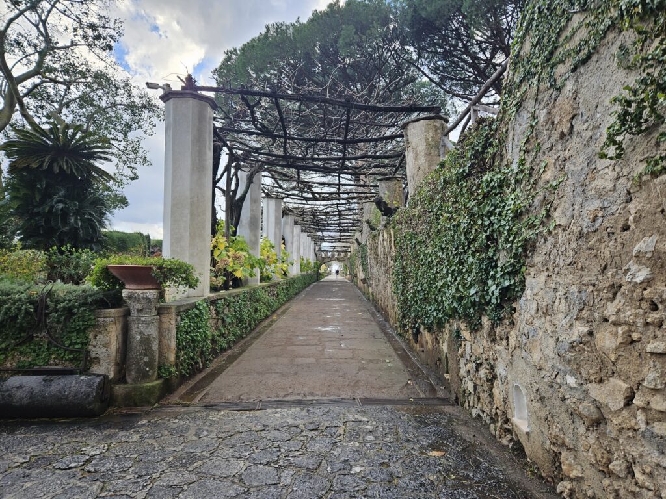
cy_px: 250
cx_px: 333
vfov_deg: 58.9
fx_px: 443
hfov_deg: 73.9
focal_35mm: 23
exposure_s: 1/124
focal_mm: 5.4
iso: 25
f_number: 1.8
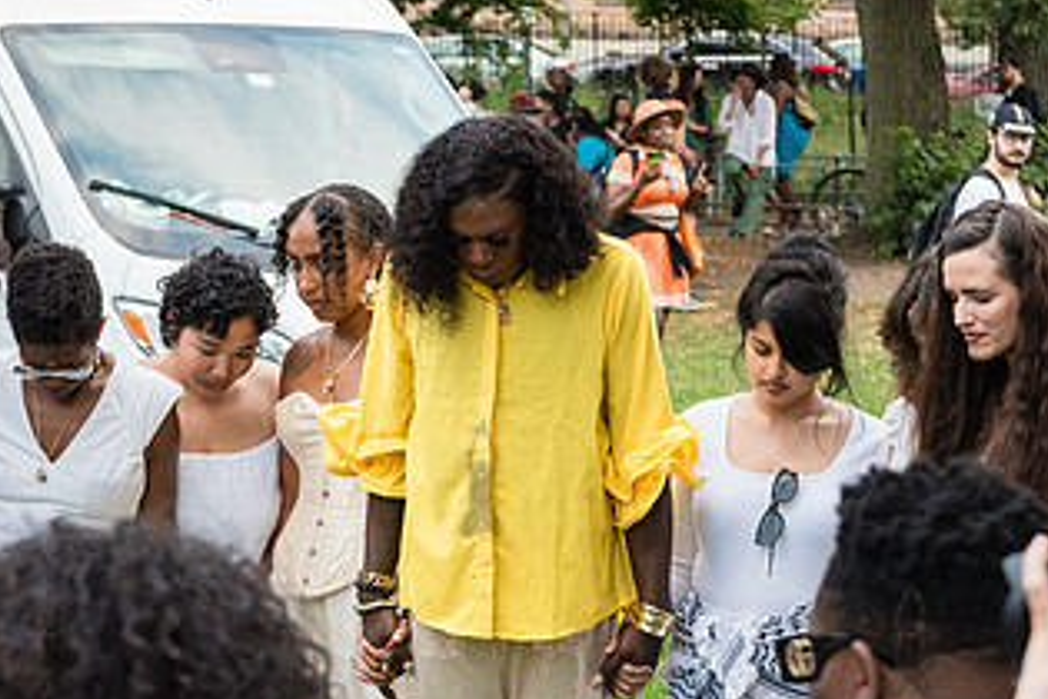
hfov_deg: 15.9
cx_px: 479
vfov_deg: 10.6
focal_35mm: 129
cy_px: 478
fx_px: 3755
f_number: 5
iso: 2000
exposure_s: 1/320
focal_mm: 70
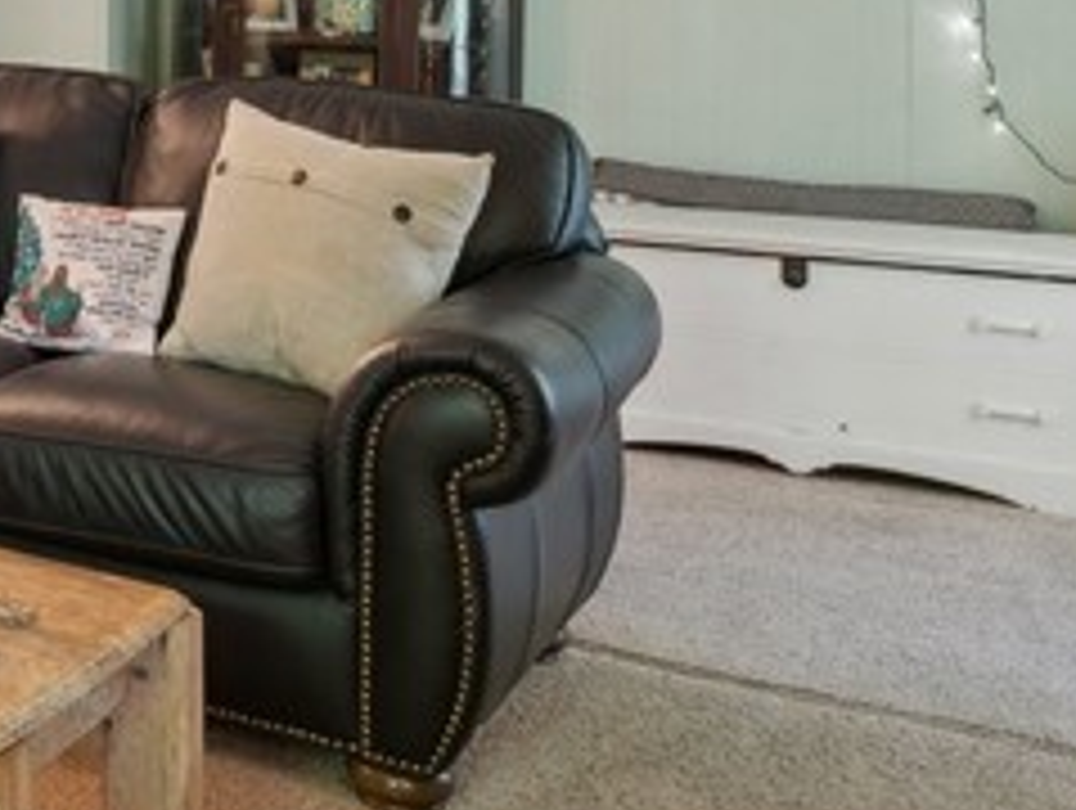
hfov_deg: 26.2
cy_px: -88
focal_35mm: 61
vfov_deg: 22.7
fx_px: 1899
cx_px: -380
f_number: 6.3
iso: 640
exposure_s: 1/8
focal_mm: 14
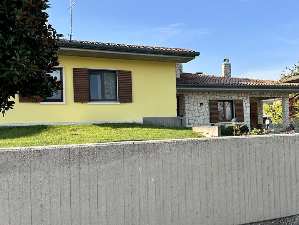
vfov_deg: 38.7
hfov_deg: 49.8
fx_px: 320
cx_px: 181
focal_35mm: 37
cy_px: 120
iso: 80
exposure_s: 1/2252
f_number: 1.78
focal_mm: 6.86
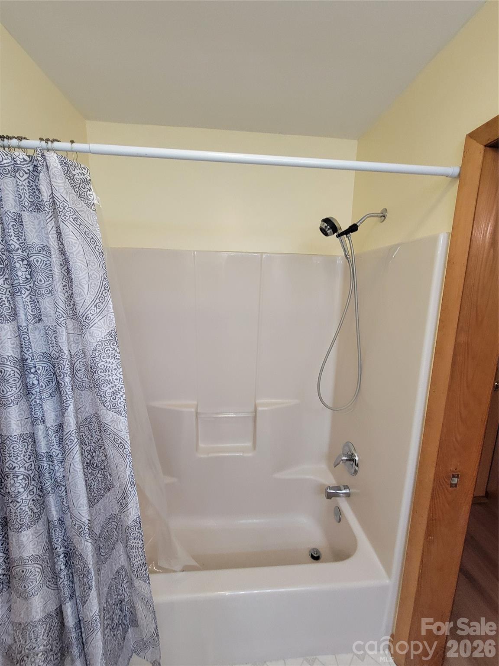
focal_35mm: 13
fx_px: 250
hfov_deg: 89.9
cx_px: 250
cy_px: 333
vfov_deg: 106.2
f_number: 2.2
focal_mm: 2.2
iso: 320
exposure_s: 1/60
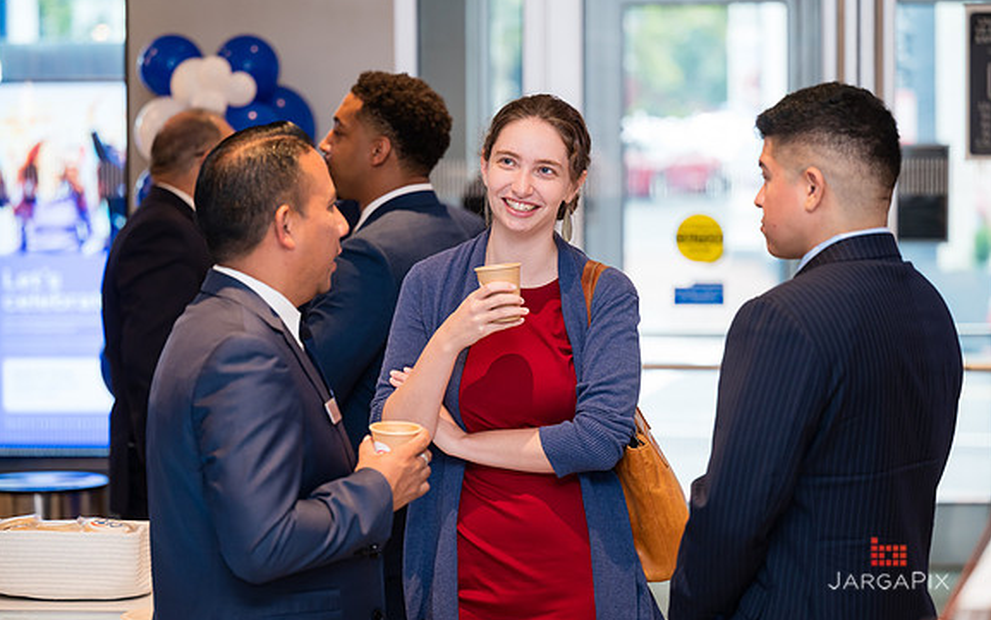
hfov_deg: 18.9
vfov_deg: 11.9
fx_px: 2972
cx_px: 486
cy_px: 290
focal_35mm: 110
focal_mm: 104
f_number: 3.2
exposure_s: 1/160
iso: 800
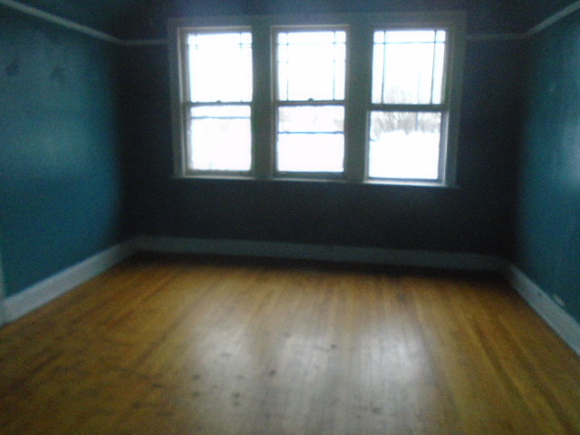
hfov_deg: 67.3
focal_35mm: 26
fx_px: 436
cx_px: 290
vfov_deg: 53.1
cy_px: 218
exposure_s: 1/125
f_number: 3.2
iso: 500
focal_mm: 4.6
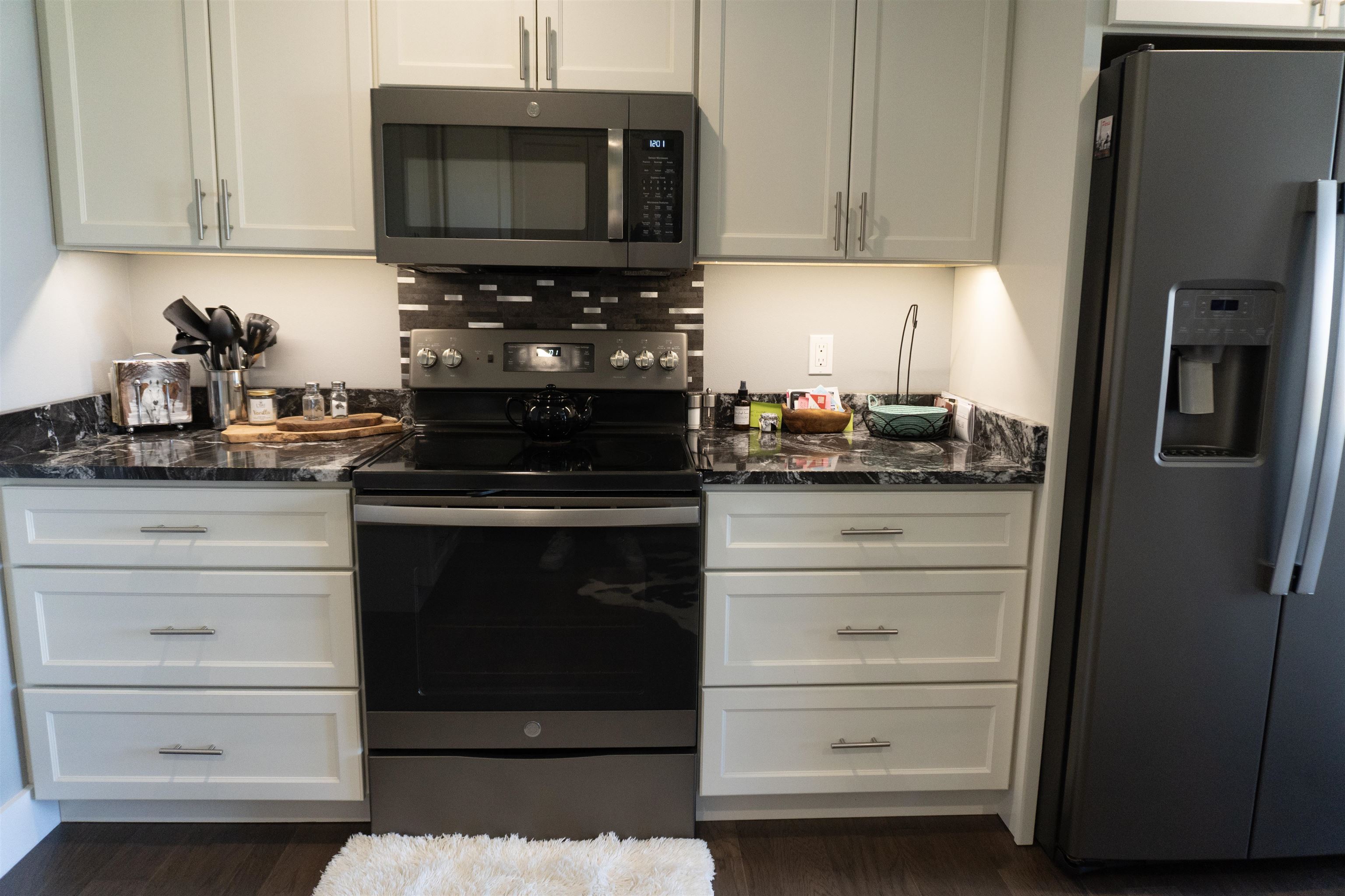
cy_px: 448
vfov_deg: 53.1
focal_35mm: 24
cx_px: 672
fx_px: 897
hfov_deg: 73.7
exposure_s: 1/160
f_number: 4
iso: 1250
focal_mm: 16
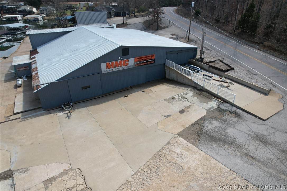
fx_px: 175
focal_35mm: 22
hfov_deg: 78.6
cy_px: 96
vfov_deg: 57.2
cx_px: 144
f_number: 2.8
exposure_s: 1/1500
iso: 100
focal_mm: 8.38
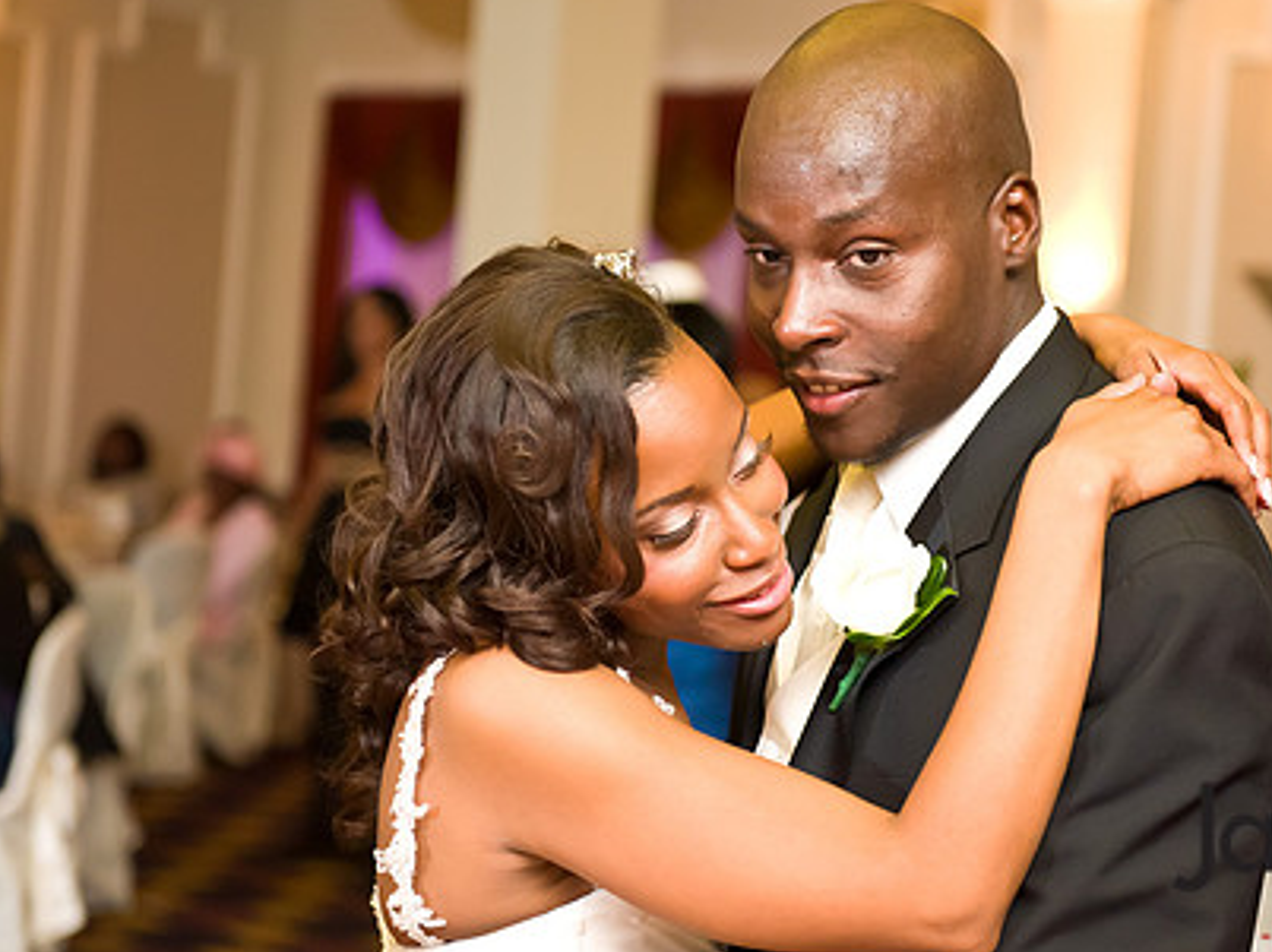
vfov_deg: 17.1
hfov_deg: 22.8
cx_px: 731
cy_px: 386
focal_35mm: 86
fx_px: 3158
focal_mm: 62
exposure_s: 1/125
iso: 3200
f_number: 3.2
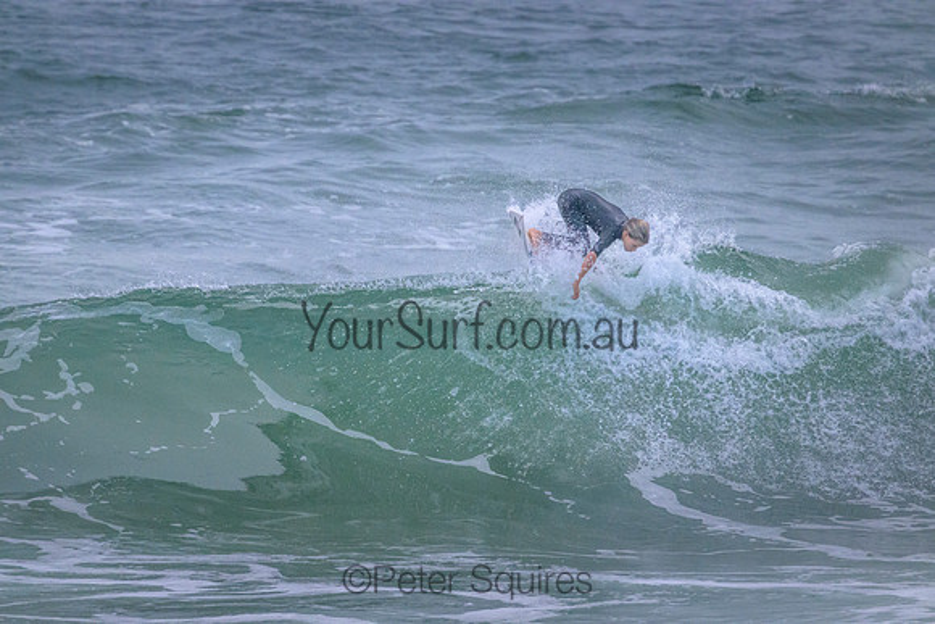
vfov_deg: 1.7
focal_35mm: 800
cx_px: 468
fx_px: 20782
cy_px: 312
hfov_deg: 2.6
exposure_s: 1/2000
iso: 5600
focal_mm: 800
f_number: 11
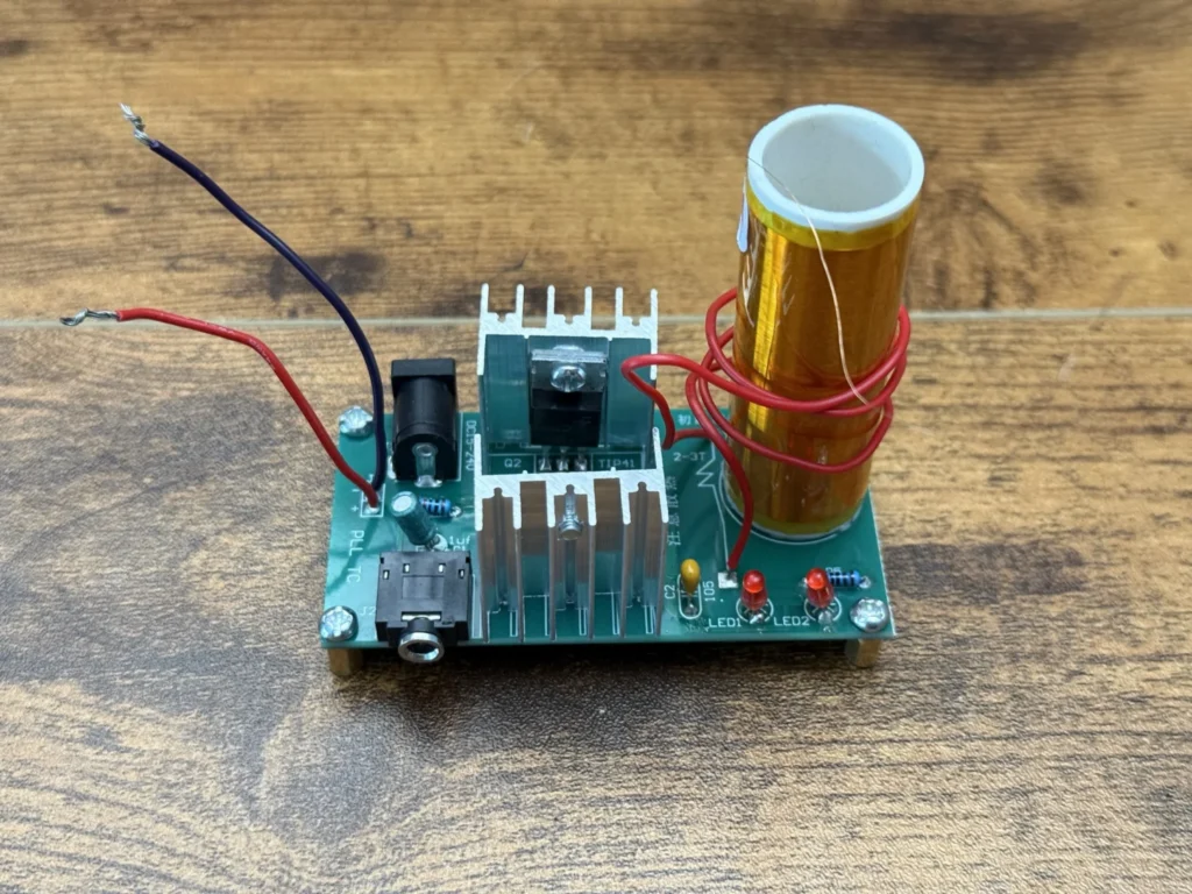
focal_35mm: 48
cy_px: 447
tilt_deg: -49.1
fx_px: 1653
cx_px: 596
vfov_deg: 30.3
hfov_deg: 39.7
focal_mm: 6.76
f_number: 1.78
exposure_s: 1/40
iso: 250
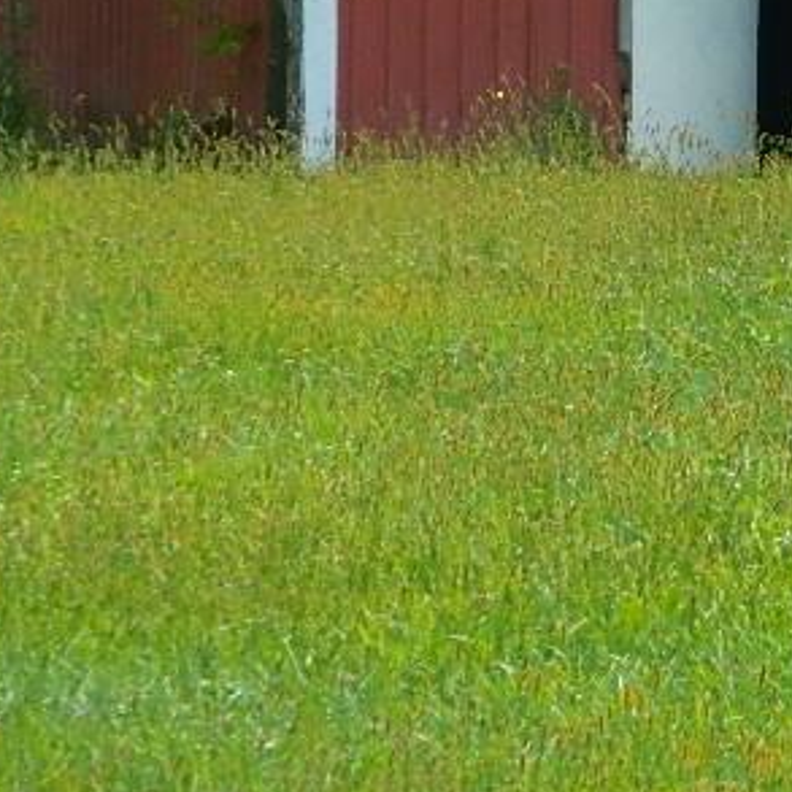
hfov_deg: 4.4
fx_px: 10328
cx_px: 1127
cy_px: 111
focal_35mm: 399
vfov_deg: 4.4
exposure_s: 1/500
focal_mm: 23.2
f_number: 4.7
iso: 180
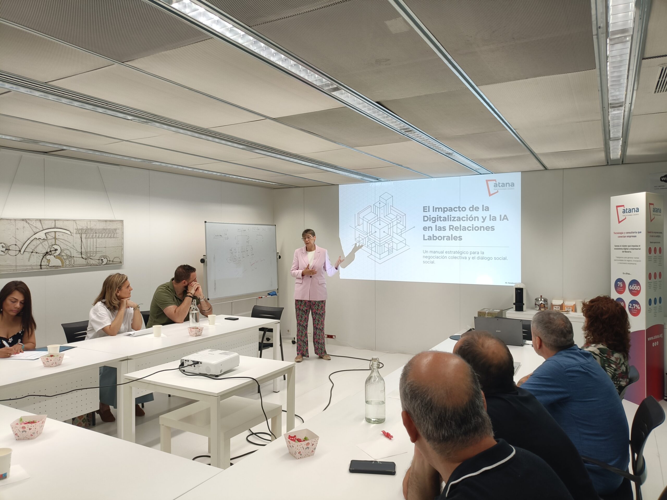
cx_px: 334
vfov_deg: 54.9
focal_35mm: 25
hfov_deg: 69.4
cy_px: 250
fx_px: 482
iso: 250
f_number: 1.7
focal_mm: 4.7
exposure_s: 1/50
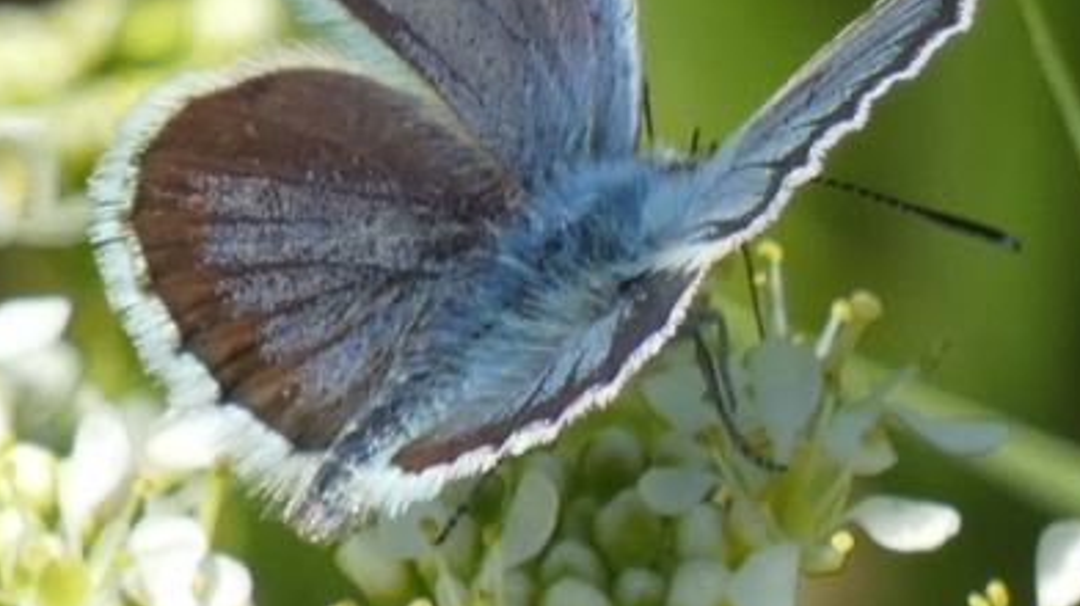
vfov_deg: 1.0
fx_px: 36063
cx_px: 486
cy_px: 149
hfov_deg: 1.7
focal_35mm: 1260
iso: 80
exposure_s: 1/200
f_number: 5.6
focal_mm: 95.2
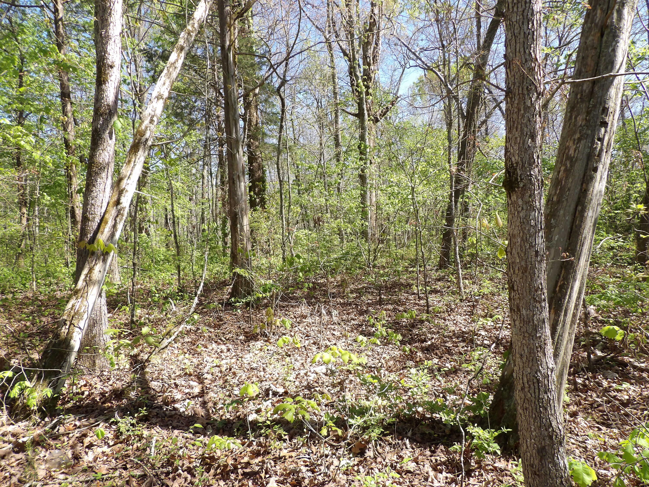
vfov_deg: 56.8
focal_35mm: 24
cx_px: 324
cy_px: 244
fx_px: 450
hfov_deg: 71.6
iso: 100
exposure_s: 1/275
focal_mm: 4.3
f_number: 3.2
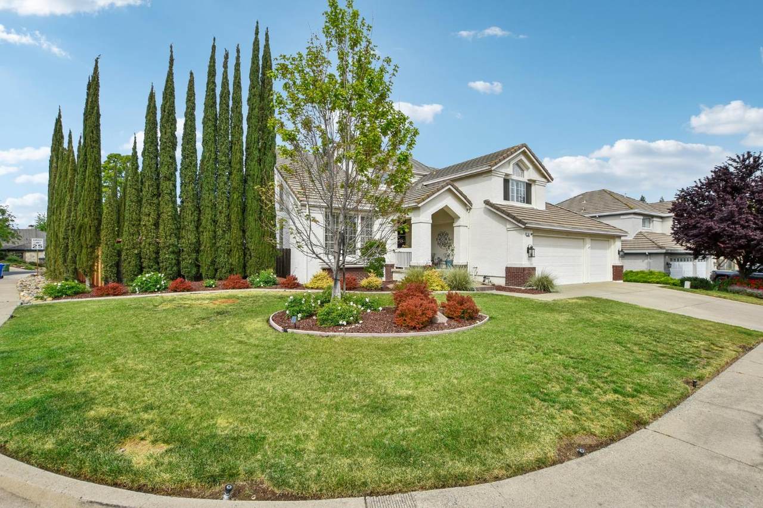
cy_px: 254
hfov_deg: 100.4
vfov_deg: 77.3
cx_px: 382
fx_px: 318
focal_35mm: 15
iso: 100
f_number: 8
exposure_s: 1/200
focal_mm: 10
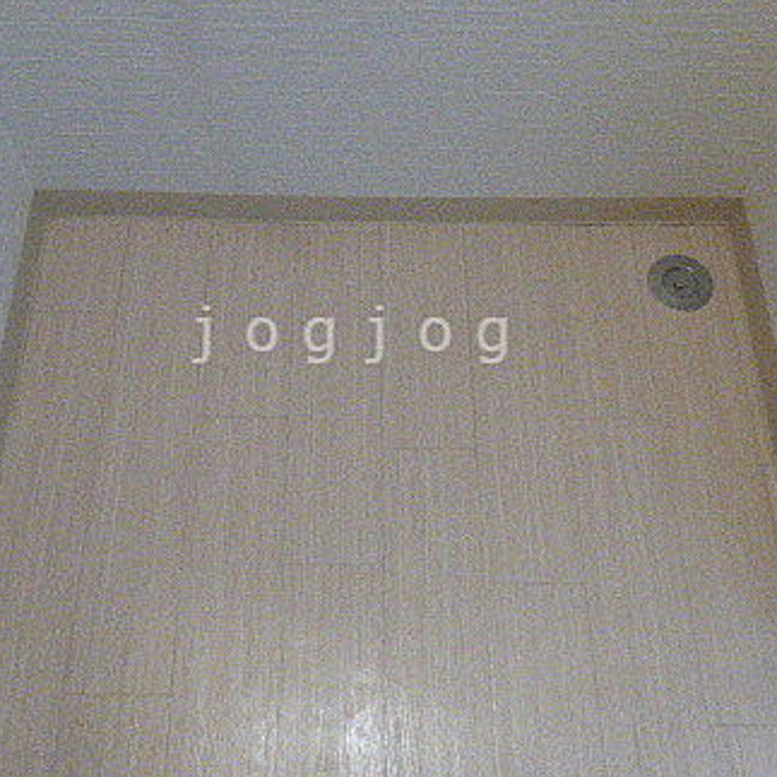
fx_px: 889
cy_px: 334
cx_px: 356
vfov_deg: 47.1
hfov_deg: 47.2
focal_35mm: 35
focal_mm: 3.58
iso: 800
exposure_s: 1/60
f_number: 2.8
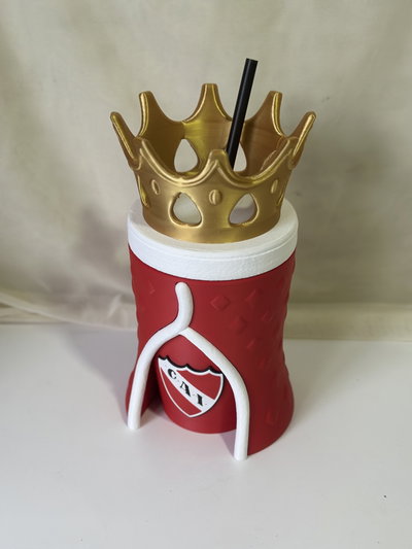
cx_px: 206
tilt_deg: -31.0
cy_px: 274
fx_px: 761
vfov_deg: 39.6
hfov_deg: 30.3
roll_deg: -1.7
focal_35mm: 48
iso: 250
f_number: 1.78
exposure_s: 1/60
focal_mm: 6.86
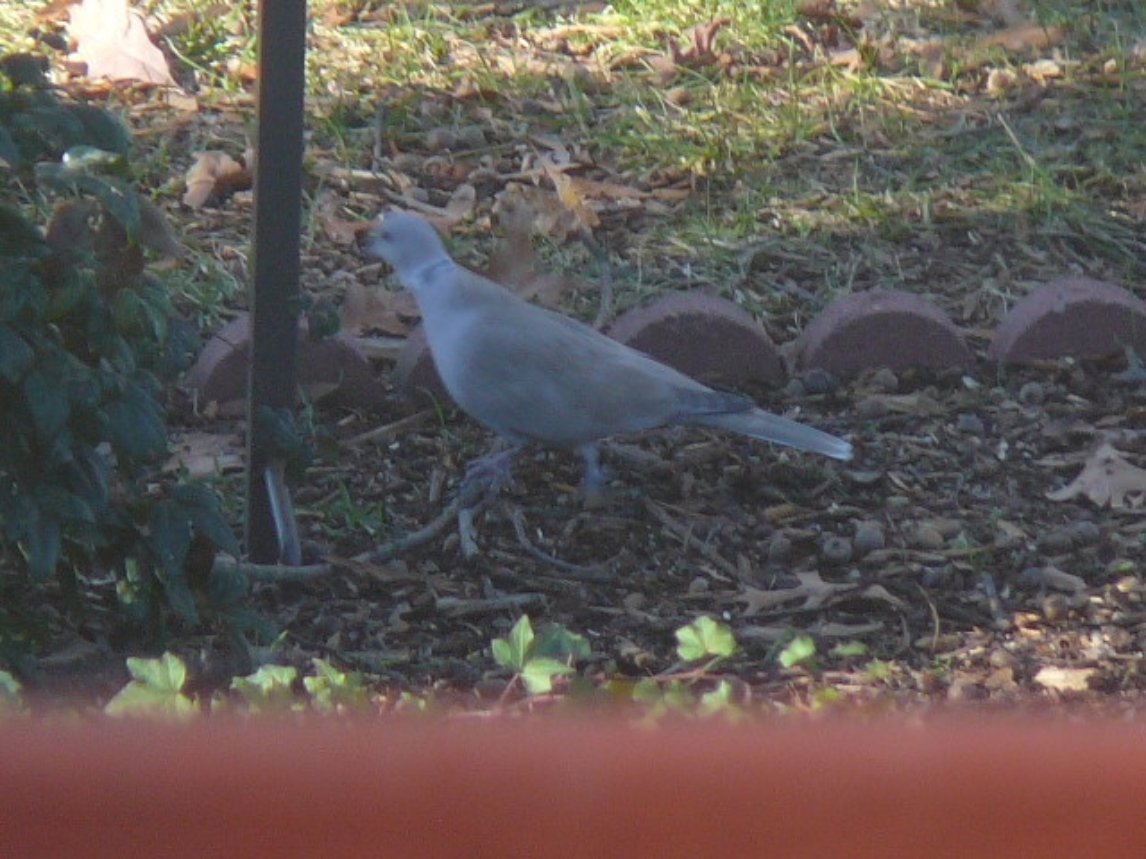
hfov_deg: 5.7
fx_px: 11587
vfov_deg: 4.2
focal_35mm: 350
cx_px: 573
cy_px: 430
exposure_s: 1/60
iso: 80
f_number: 4.2
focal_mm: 52
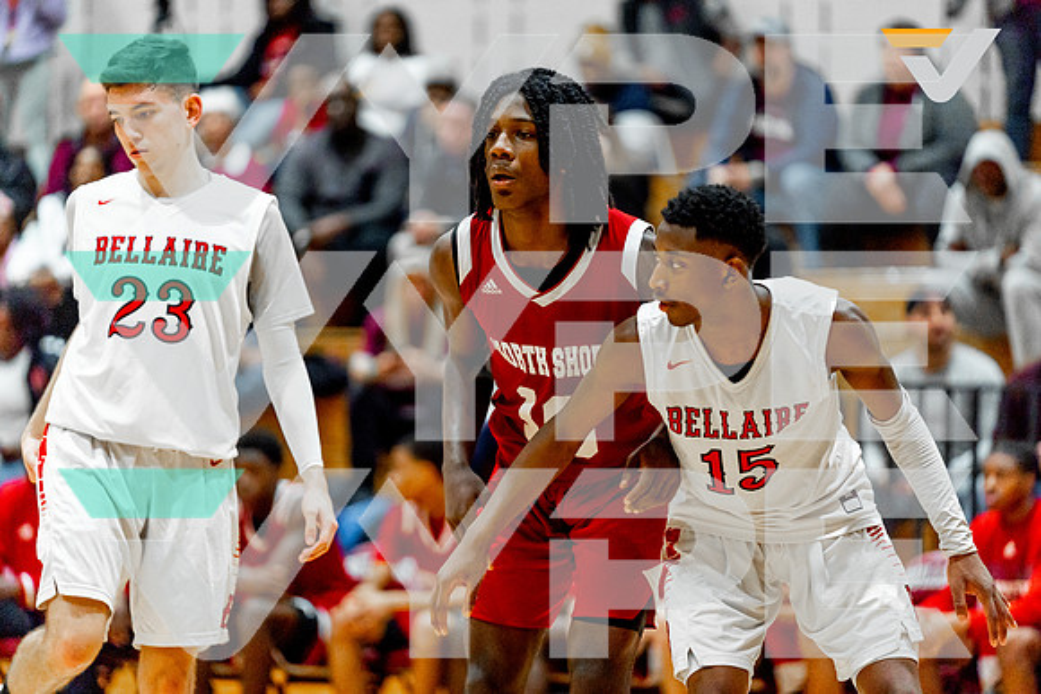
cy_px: 347
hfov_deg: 10.3
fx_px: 5784
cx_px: 520
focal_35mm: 200
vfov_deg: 6.9
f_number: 2.8
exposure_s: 1/1250
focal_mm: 200
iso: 2000
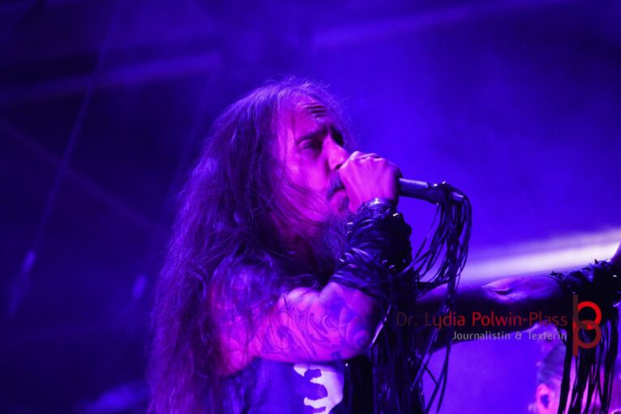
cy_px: 208
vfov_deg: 5.4
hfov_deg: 8.2
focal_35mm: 253
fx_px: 4355
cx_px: 311
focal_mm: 167
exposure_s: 1/160
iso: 6400
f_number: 6.3
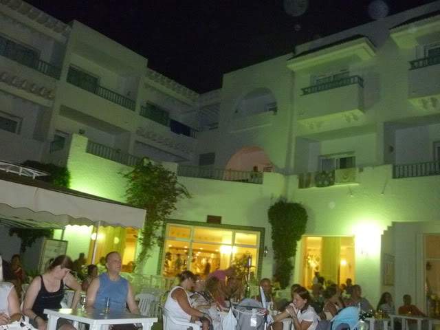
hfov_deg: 55.4
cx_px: 220
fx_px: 419
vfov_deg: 42.9
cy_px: 165
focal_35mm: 33
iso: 640
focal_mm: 5.5
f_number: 2.8
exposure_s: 1/8
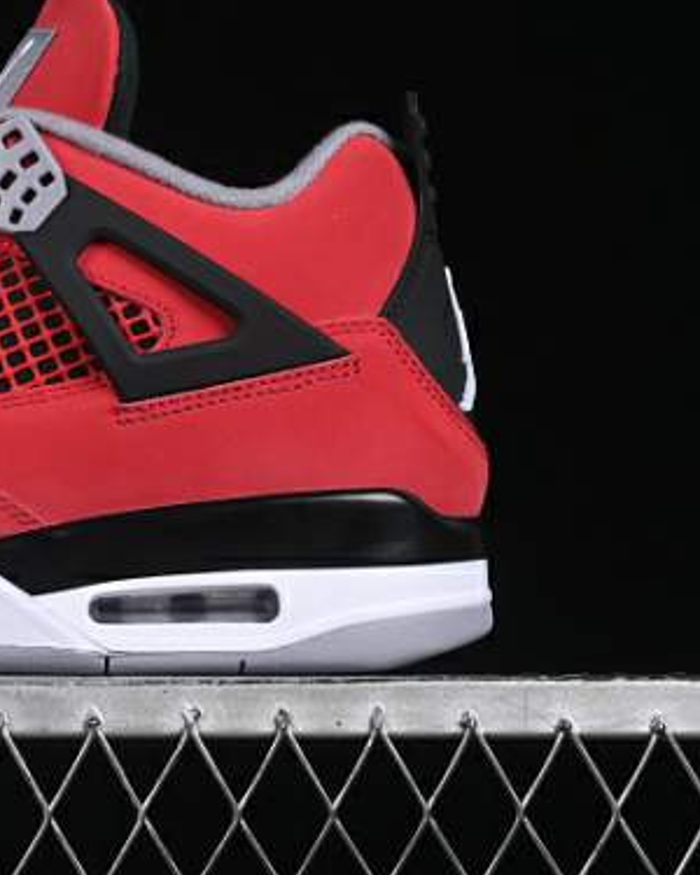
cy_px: 324
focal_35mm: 137
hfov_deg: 11.1
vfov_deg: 14.0
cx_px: -68
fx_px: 3548
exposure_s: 1/80
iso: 160
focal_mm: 50
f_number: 8
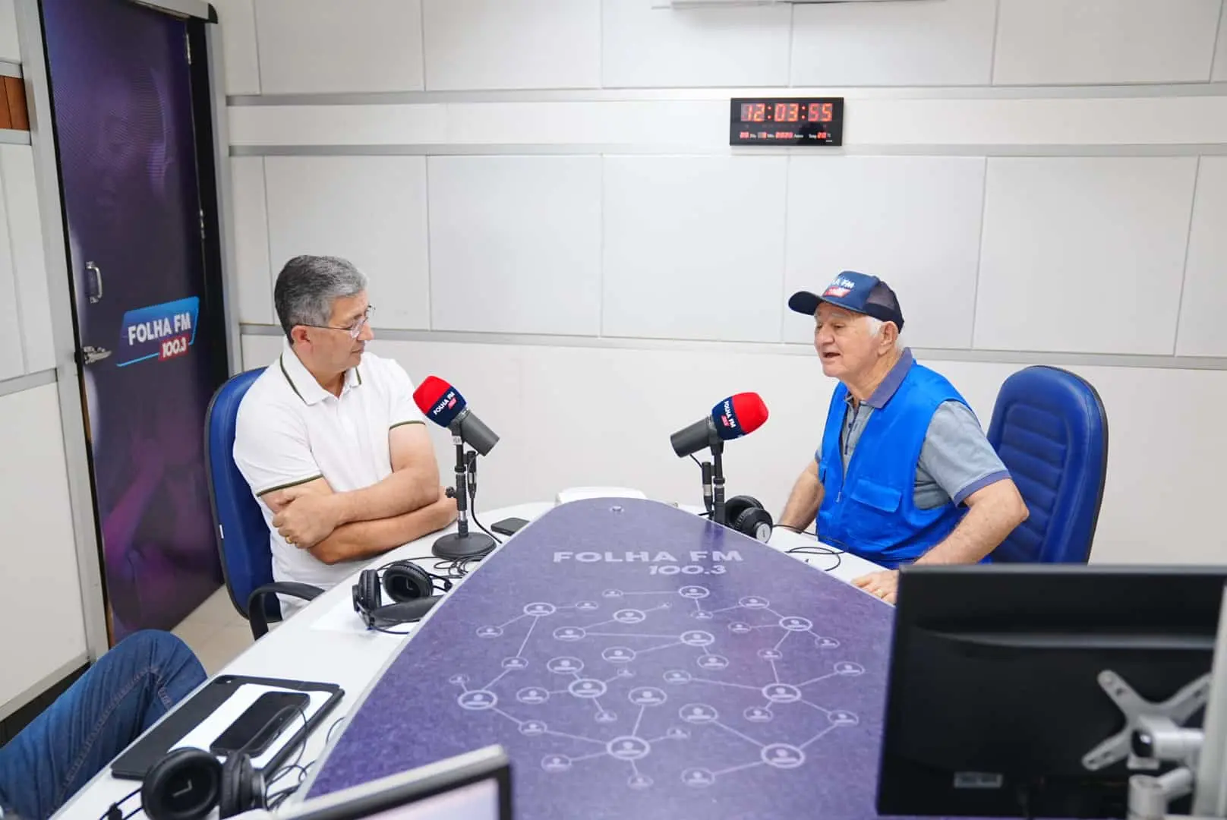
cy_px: 410
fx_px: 989
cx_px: 614
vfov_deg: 45.0
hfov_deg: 63.6
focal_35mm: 29
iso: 1600
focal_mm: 29
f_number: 2.8
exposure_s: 1/125
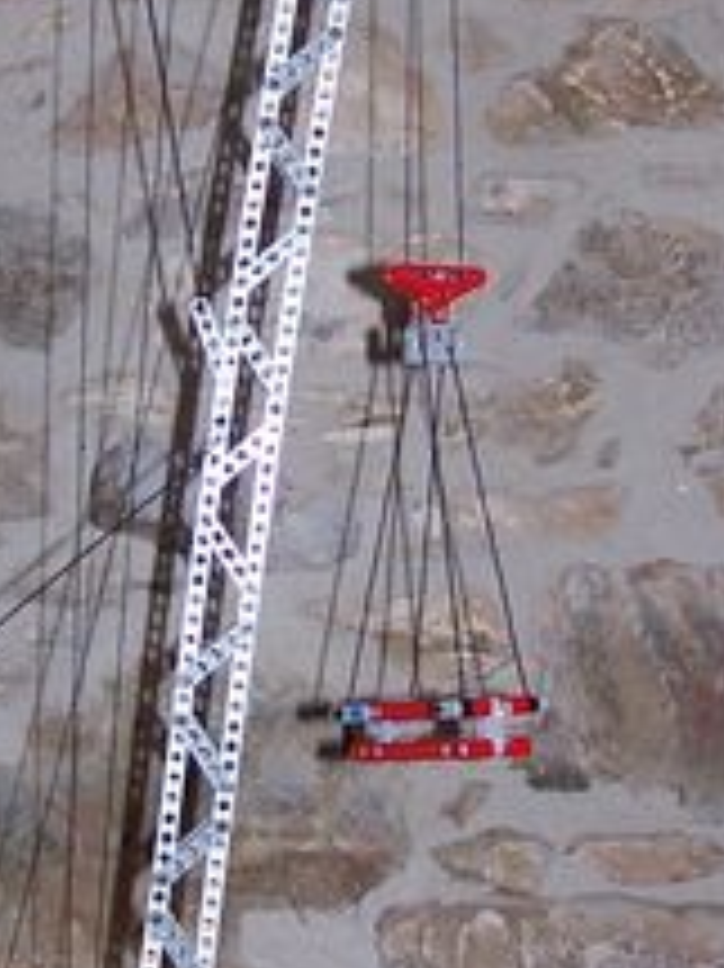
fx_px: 3154
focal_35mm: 113
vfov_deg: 17.4
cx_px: 405
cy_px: 486
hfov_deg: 13.1
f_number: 2.8
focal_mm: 6.3
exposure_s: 1/60
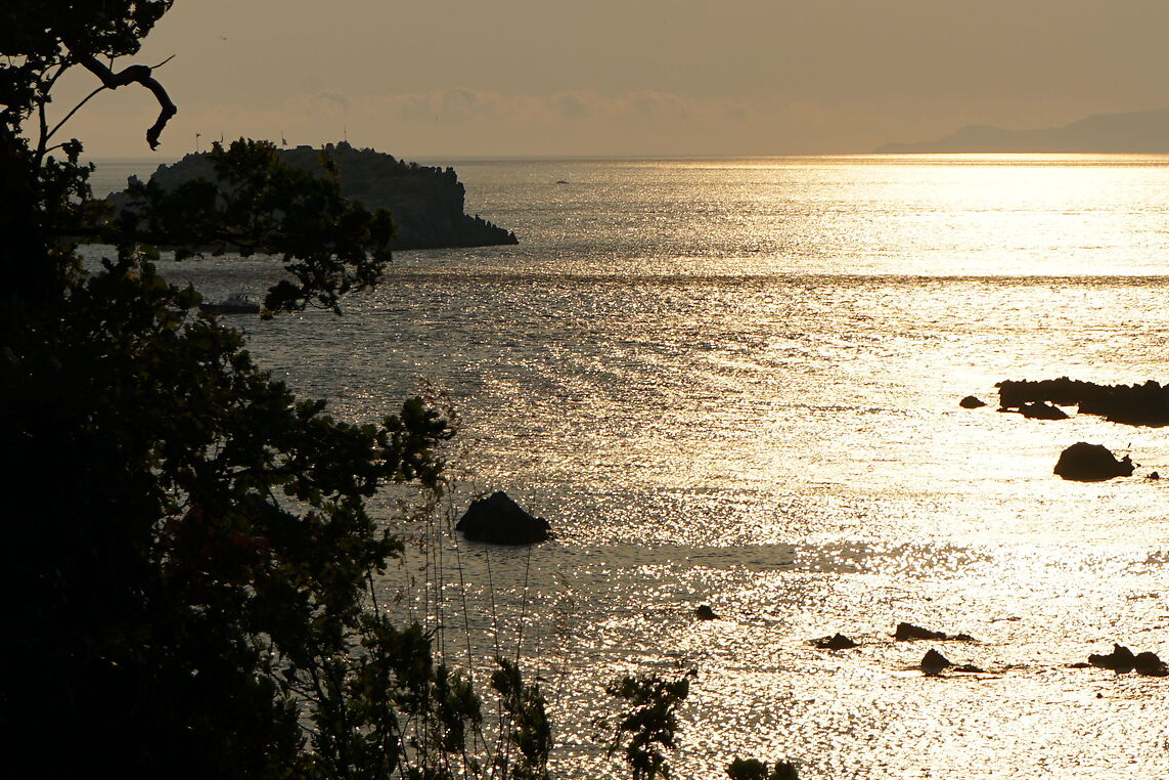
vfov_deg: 9.3
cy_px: 317
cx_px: 942
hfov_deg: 13.9
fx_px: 4773
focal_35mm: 147
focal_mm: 70
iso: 100
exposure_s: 1/250
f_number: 9
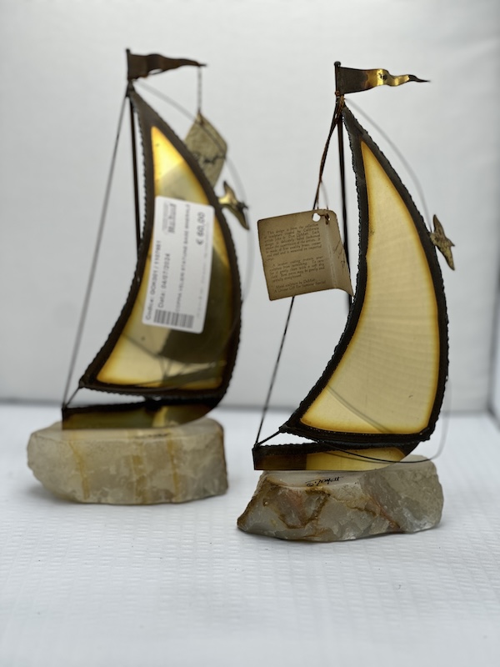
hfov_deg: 19.1
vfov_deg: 25.3
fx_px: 1483
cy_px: 334
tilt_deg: -10.4
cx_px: 250
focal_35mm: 77
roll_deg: -1.0
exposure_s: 1/117
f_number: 2.8
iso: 25
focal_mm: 9
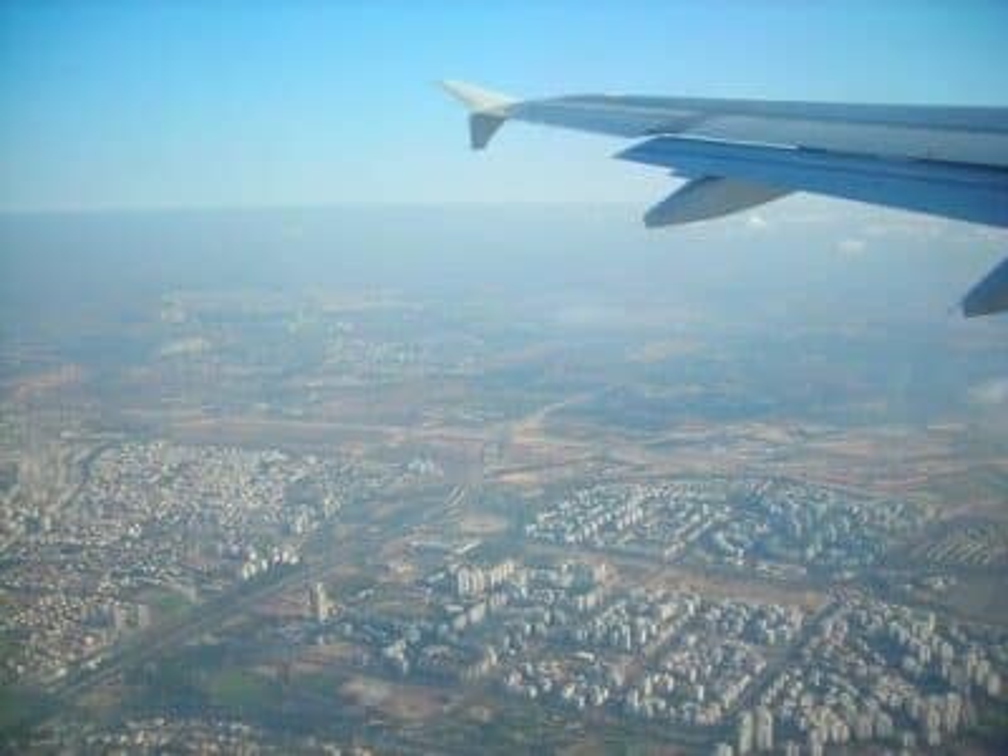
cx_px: 504
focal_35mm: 38
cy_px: 378
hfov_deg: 49.0
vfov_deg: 37.7
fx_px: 1107
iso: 50
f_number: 6.4
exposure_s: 1/132
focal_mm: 6.3
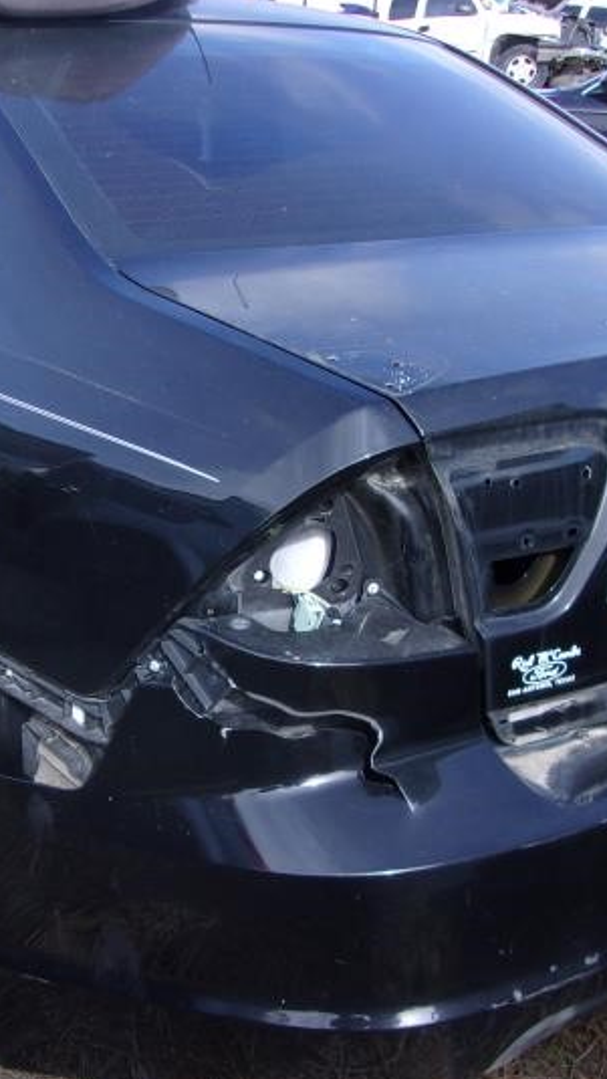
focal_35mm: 44
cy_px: 553
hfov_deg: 27.0
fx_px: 1259
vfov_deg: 46.4
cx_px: 238
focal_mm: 4.9
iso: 80
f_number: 3
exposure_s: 1/280
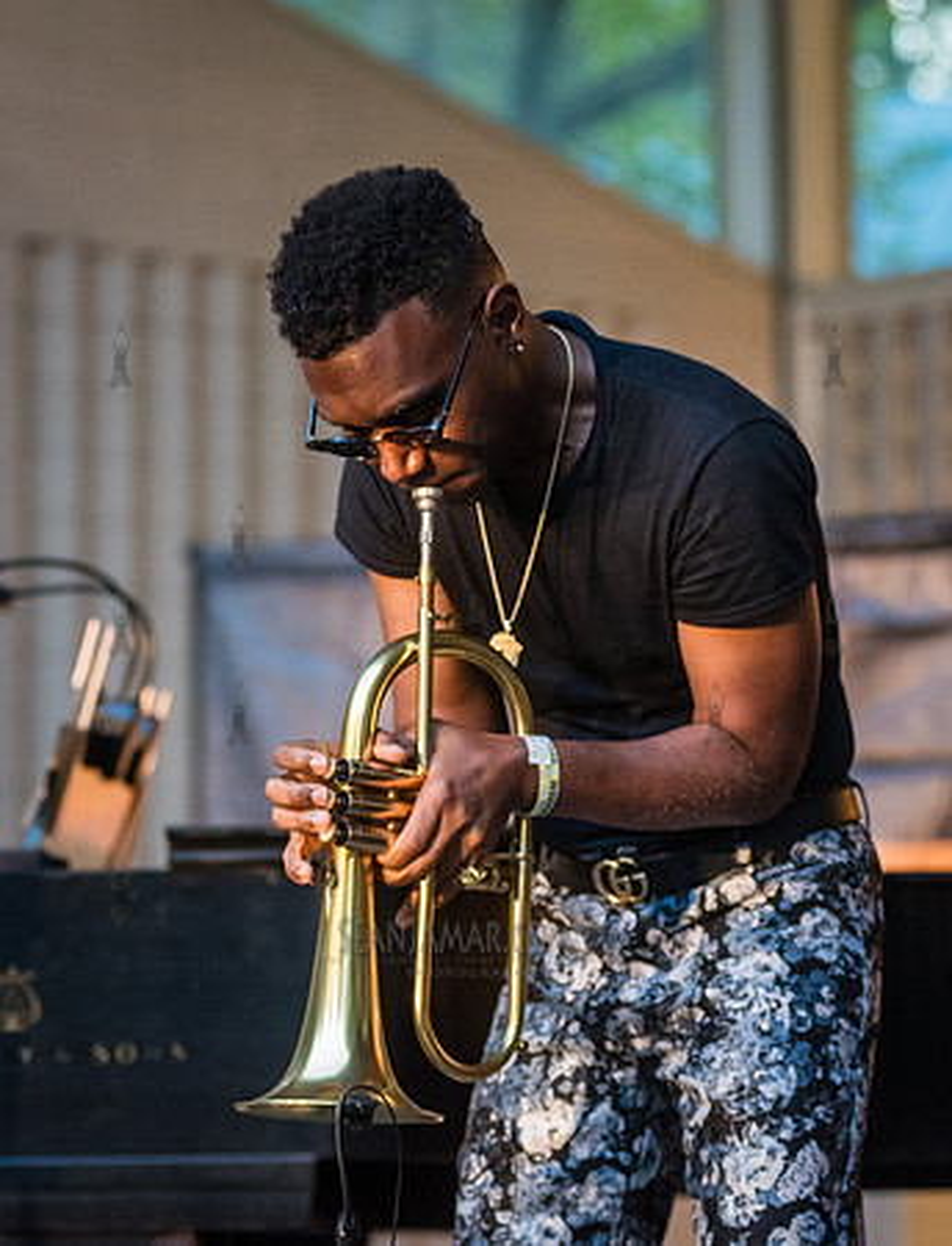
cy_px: 572
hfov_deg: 9.7
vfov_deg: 12.6
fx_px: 5626
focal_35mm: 155
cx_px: 280
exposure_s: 1/500
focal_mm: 100
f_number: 3.5
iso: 4000
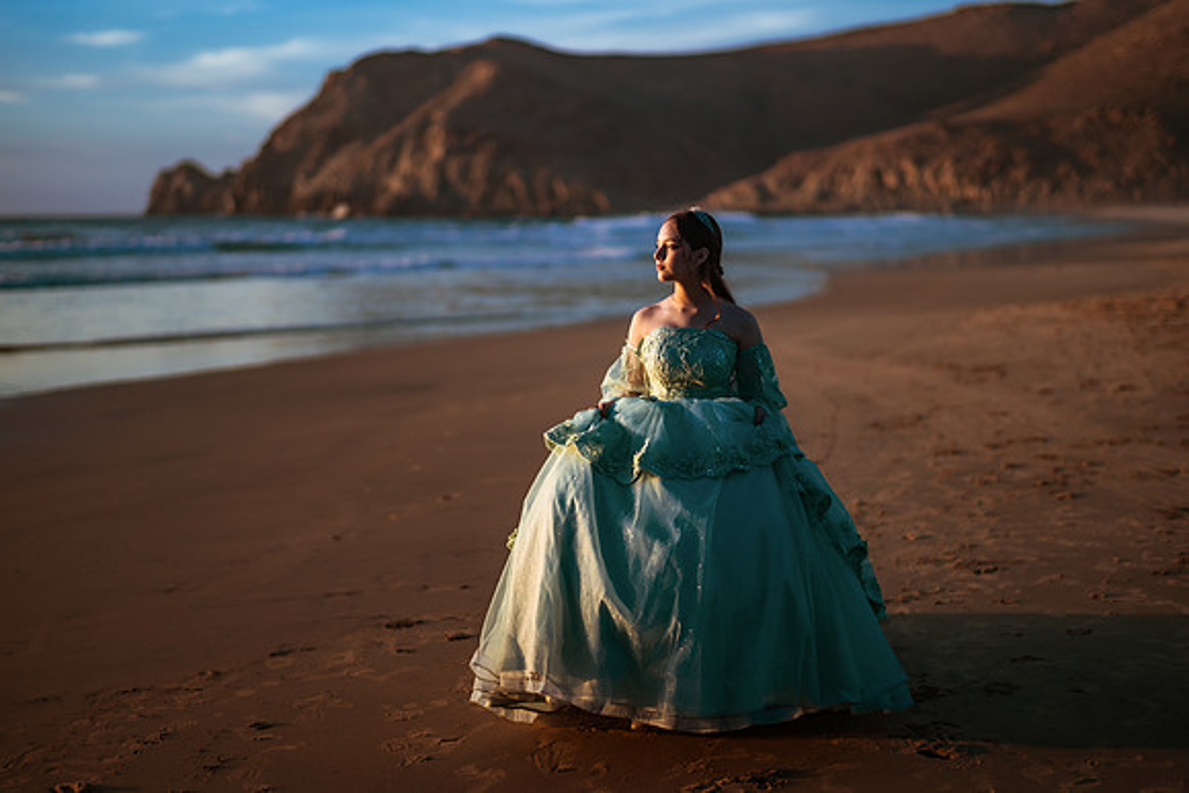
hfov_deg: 34.0
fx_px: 1946
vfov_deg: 23.0
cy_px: 396
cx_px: 594
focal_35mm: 59
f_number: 1.4
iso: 100
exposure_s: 1/8000
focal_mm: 58
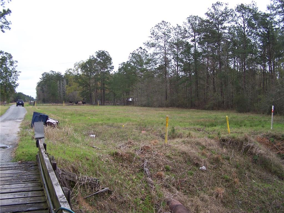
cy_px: 106
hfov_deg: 49.0
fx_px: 312
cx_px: 142
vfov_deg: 37.7
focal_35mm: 38
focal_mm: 6.3
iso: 80
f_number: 2.8
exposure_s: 1/350
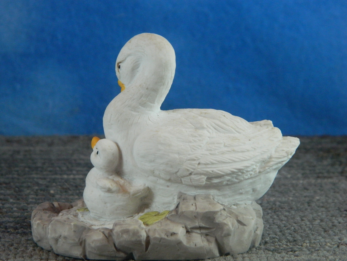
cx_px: 174
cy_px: 130
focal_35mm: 103
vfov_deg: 14.4
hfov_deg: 19.1
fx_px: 1032
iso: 400
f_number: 4.5
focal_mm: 18.6
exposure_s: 1/40
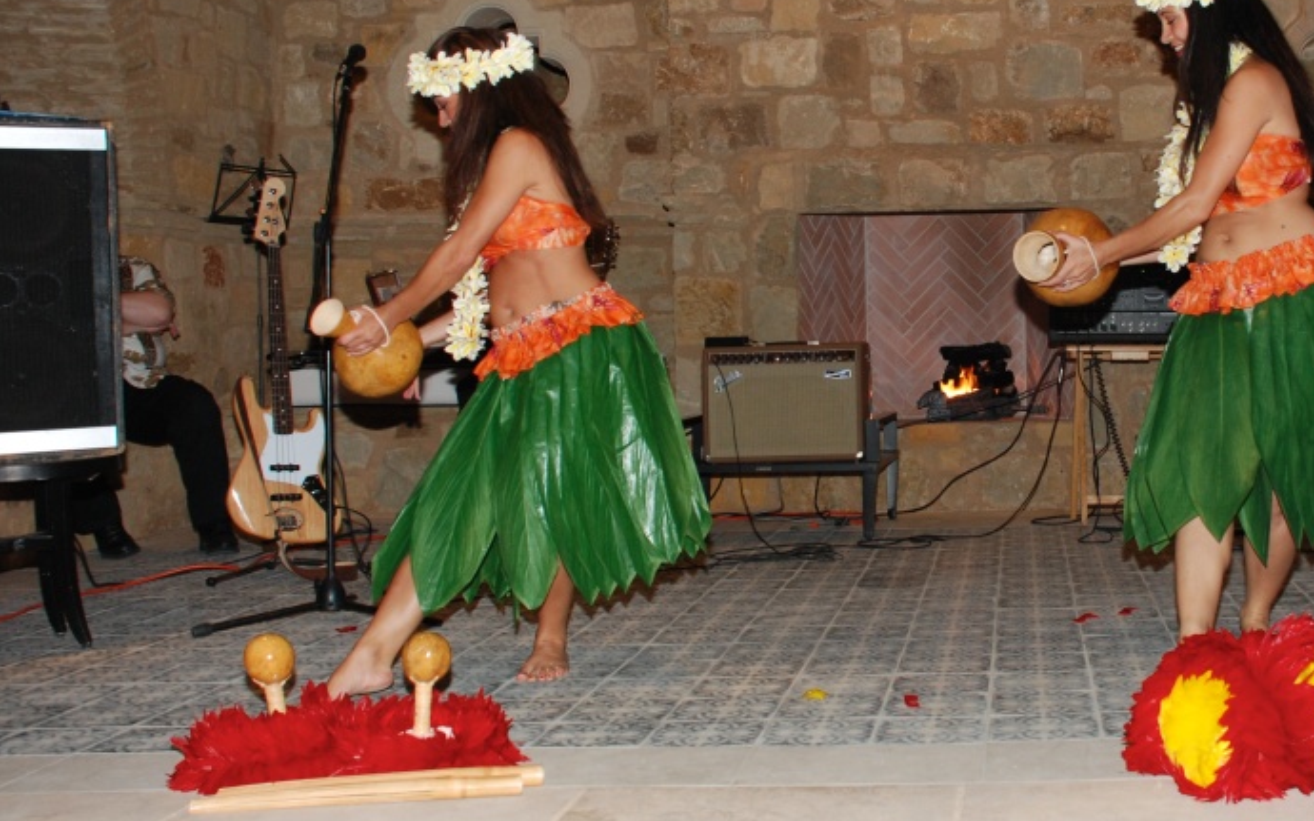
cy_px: 289
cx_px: 971
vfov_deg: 25.7
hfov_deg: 39.3
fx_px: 1790
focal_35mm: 50
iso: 400
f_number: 4
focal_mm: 22
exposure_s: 1/60
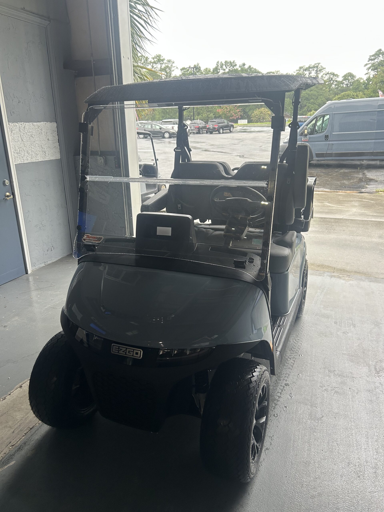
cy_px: 256
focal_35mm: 26
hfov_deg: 53.1
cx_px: 192
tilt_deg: -18.6
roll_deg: +2.1
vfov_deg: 67.3
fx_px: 385
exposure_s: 1/121
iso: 80
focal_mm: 5.7
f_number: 1.5
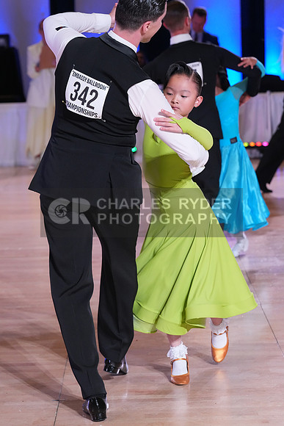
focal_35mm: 118
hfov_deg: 11.6
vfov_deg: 17.3
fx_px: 1395
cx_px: 142
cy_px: 213
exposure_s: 1/250
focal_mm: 118
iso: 3200
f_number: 5.6
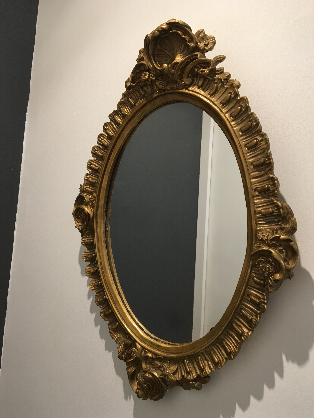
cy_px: 214
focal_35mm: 30
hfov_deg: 46.8
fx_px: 363
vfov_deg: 60.0
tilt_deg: -1.1
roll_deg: -7.0
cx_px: 160
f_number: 2.2
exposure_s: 1/33
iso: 100
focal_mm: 4.15
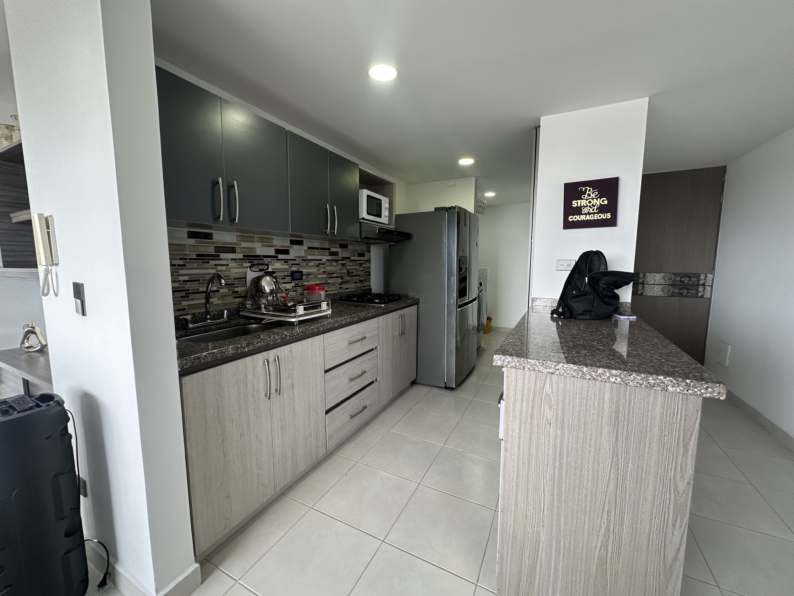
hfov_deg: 102.1
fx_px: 321
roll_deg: +1.5
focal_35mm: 14
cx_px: 397
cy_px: 298
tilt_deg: -4.4
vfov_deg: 85.7
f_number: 2.2
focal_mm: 2.22
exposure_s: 1/99
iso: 160
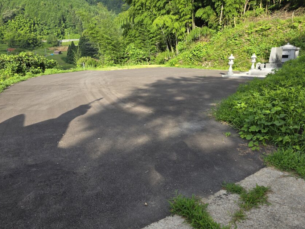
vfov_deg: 49.7
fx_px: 247
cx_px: 140
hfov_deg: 63.3
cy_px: 108
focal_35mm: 28
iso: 80
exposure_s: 1/1849
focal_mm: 6.3
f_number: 1.7
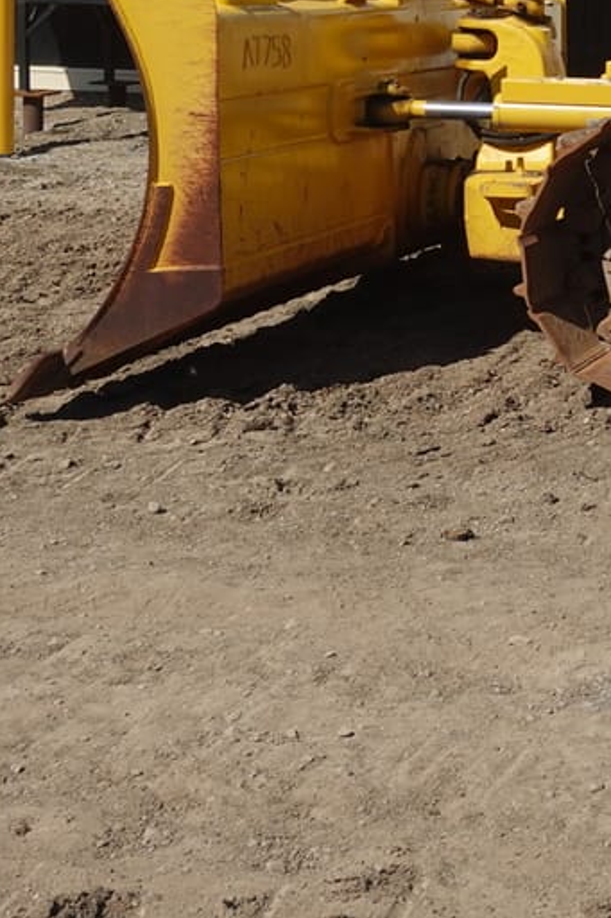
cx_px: 1043
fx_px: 1911
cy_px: 52
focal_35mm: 75
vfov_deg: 25.9
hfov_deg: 15.9
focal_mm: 9.4
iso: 125
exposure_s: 1/800
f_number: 5.6
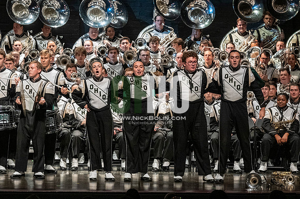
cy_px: 100
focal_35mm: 225
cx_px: 150
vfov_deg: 6.1
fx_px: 1874
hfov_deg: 9.2
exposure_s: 1/500
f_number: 4
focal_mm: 150
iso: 4000
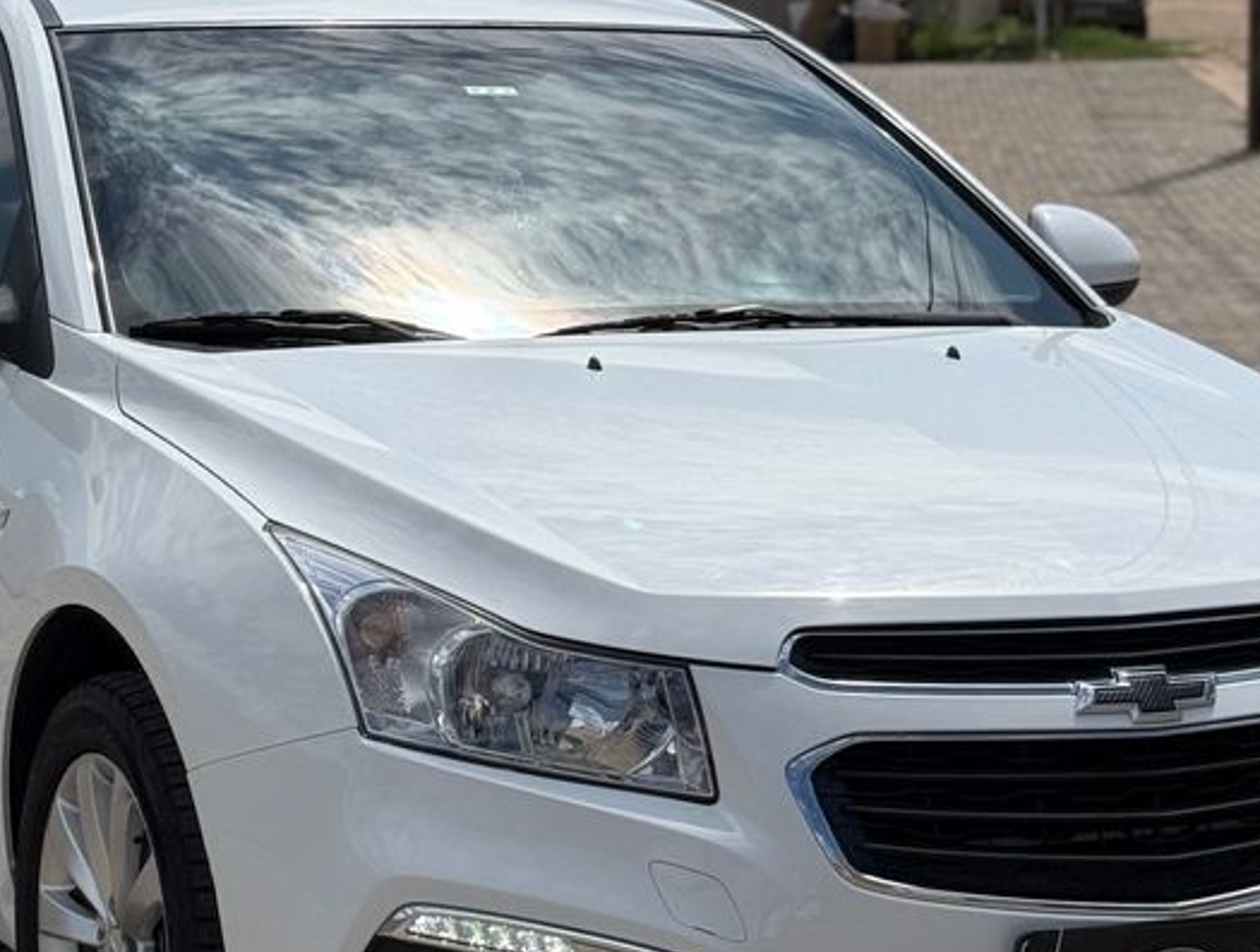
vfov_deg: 17.1
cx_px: 498
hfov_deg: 22.4
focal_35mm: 87
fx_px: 3176
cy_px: 460
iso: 64
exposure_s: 1/11364
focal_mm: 6.76
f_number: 1.78
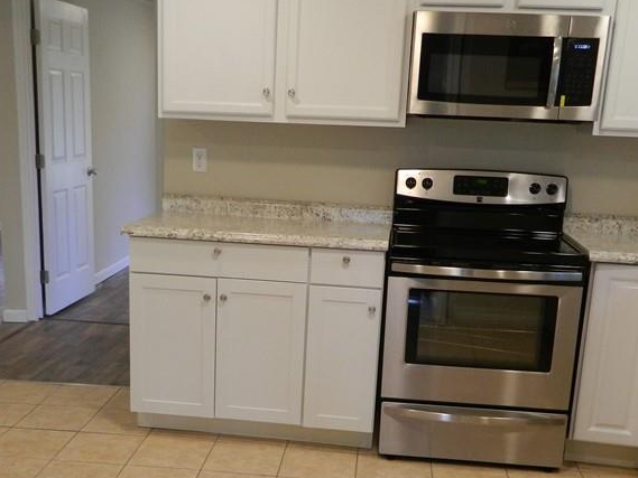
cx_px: 295
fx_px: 830
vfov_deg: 31.8
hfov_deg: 42.0
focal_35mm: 45
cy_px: 343
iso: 160
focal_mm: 4.5
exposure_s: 1/30
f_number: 3.1
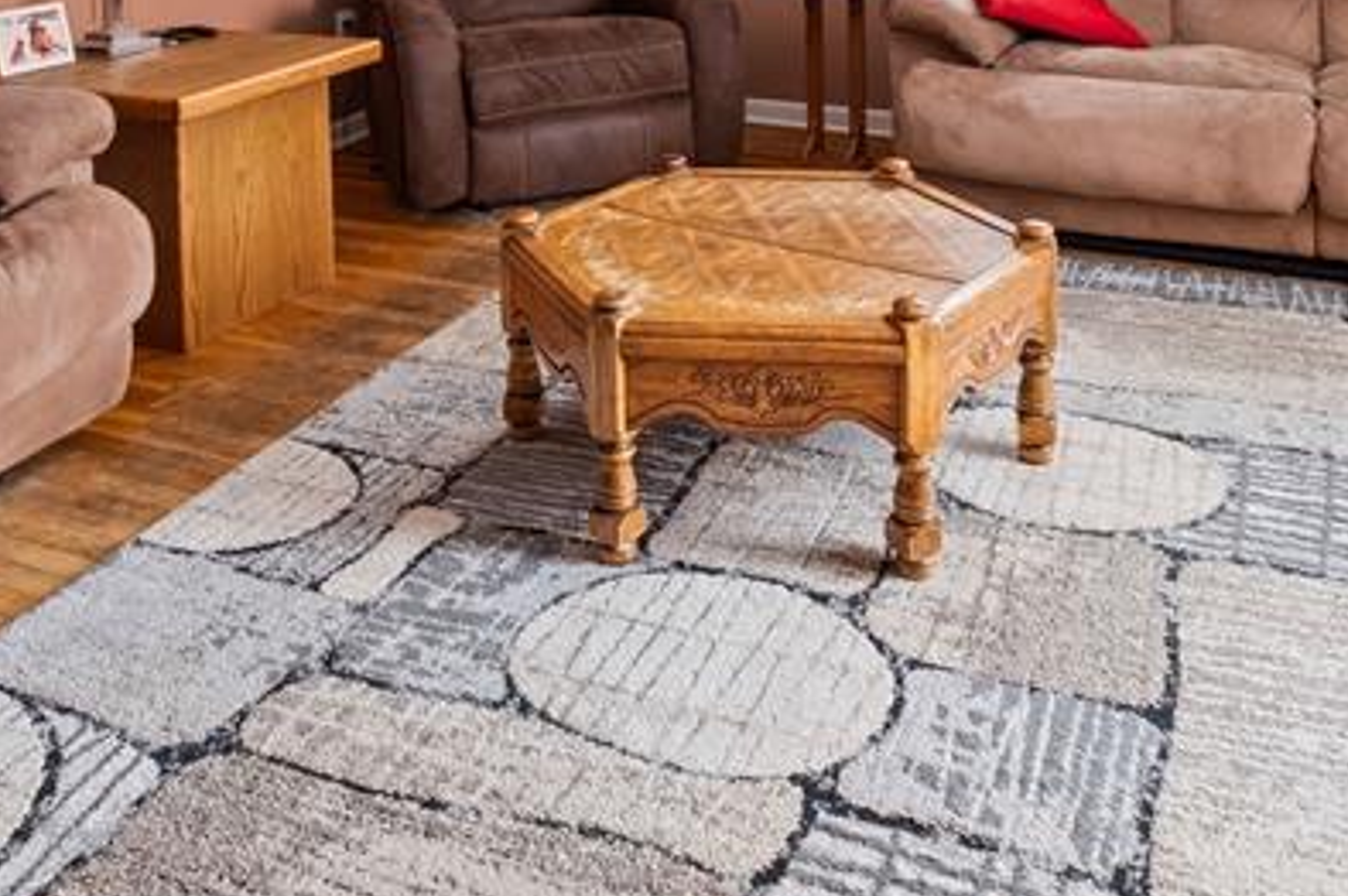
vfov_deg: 28.6
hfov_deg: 49.6
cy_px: -239
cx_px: 643
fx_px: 1459
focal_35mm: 39
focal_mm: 10
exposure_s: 2
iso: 800
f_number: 7.1
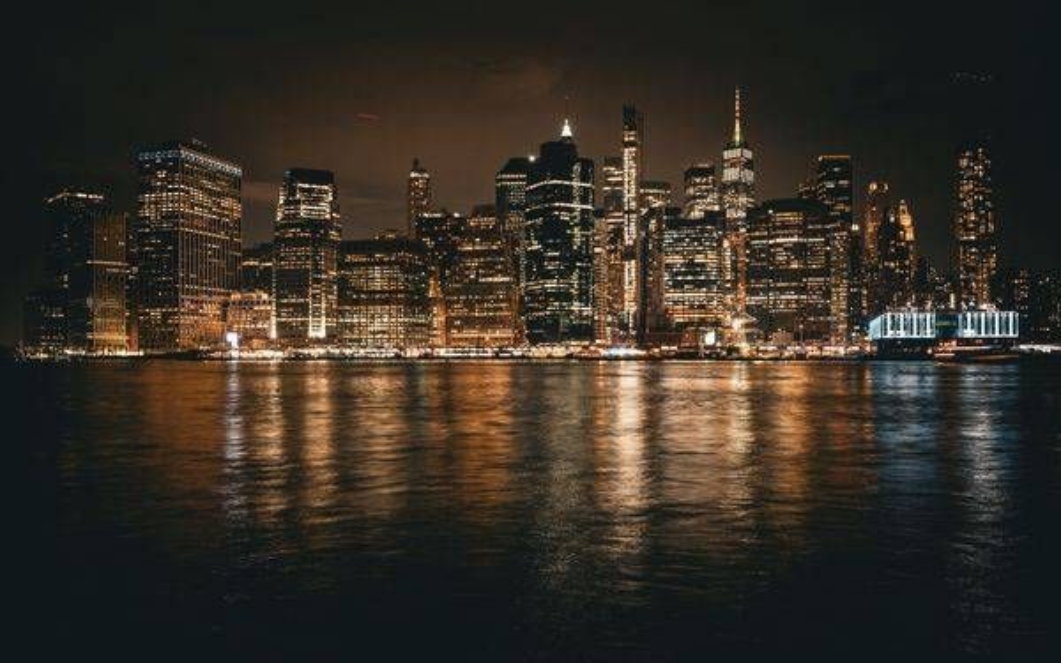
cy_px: 353
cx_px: 523
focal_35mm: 30
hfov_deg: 62.5
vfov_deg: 41.5
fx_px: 875
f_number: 2.8
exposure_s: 1.6
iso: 160
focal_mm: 29
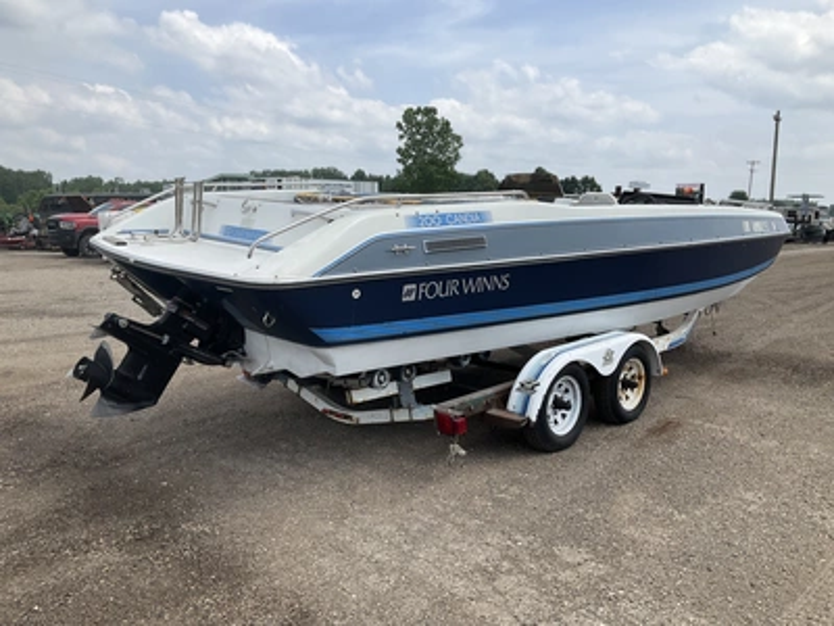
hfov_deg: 61.7
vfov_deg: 48.2
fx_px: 699
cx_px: 417
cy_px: 313
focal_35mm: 29
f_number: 1.8
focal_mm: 3
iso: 25
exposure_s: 1/1984
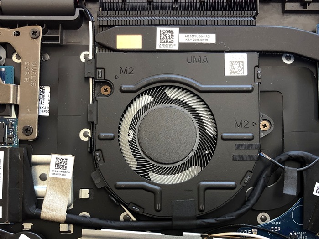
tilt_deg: -85.7
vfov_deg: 34.8
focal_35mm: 41
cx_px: 153
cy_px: 161
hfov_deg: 45.8
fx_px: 378
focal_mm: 3.99
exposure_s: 1/20
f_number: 1.8
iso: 32
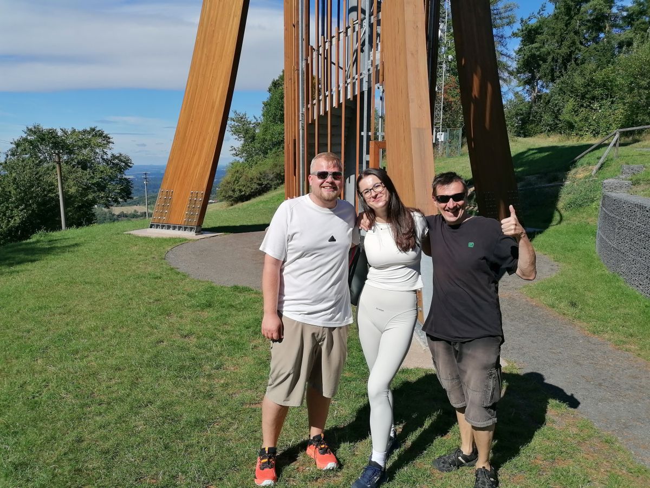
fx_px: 507
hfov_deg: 65.3
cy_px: 244
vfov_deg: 51.4
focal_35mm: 27
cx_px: 325
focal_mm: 4.75
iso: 50
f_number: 1.8
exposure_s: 1/2625
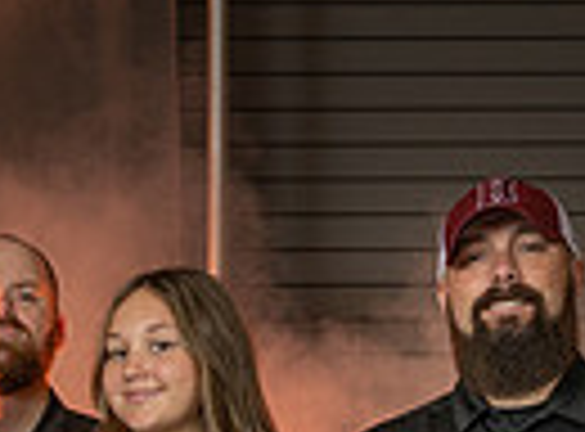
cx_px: -368
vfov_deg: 7.0
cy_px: 1037
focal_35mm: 197
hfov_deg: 9.7
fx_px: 3311
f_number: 5.6
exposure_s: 1/160
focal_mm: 24.5
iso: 125
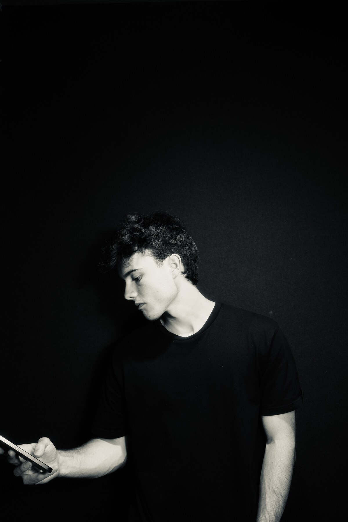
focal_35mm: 28
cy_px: 261
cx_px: 174
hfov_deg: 46.4
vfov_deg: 65.5
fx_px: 406
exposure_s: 1/80
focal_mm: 18.3
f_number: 2.8
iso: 500
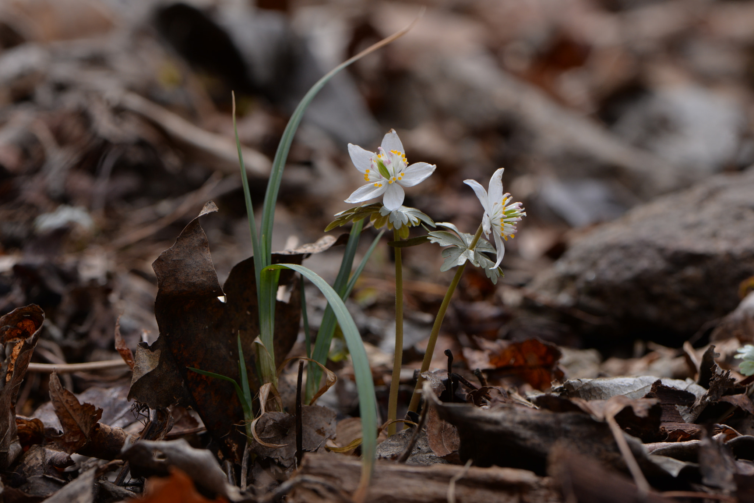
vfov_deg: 13.1
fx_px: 2200
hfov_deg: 19.4
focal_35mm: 105
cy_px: 252
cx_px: 377
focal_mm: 105
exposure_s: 1/200
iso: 400
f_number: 13
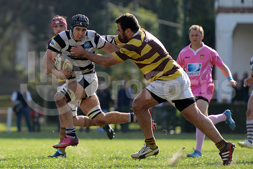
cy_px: 84
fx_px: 1968
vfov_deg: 4.9
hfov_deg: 7.4
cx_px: 126
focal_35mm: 280
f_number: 4
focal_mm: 280
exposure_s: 1/800
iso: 320
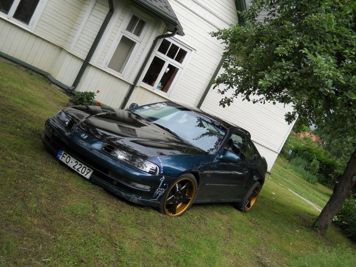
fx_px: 422
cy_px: 134
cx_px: 178
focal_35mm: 41
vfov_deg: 35.1
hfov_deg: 45.8
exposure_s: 1/160
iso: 80
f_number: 3.1
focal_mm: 6.72
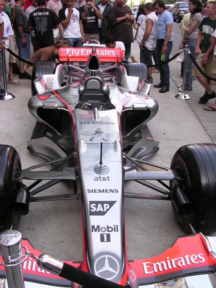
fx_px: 316
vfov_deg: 49.0
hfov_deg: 37.7
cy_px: 144
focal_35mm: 38
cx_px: 108
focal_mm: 5.8
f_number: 2.8
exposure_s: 1/118
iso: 100
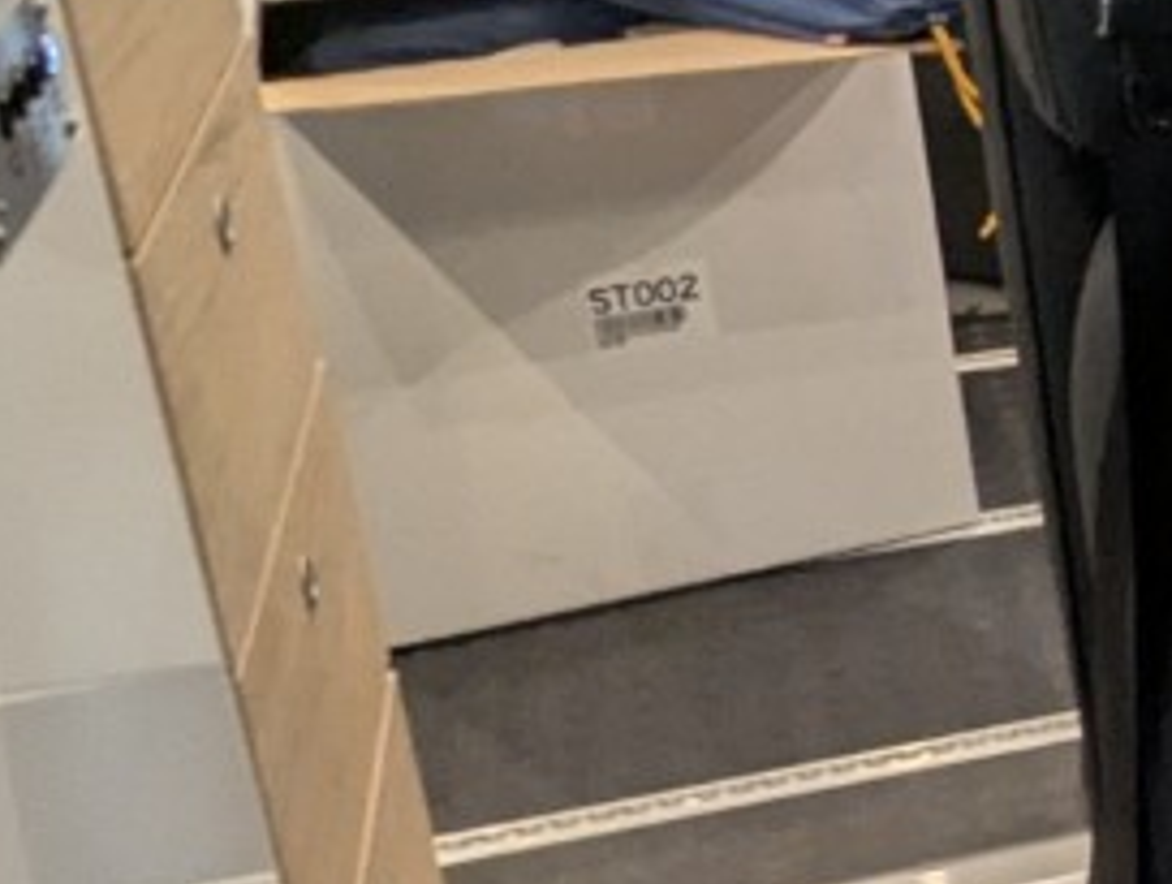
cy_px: 336
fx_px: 2781
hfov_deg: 18.3
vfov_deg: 18.0
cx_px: 2157
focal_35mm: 82
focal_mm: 2.35
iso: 244
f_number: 2.2
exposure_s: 1/23.7
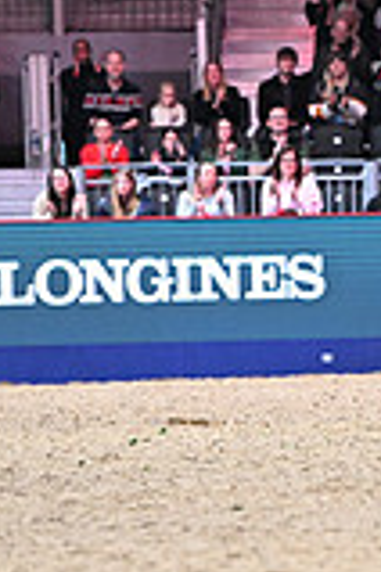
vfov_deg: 3.4
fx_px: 9540
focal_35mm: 601
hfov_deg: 2.3
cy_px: 167
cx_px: 820
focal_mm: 165
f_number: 4.5
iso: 6400
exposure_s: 1/800
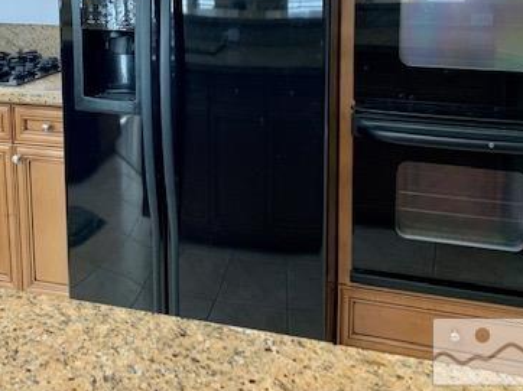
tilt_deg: -8.3
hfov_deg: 41.3
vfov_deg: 30.3
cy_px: 50
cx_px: 251
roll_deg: -0.6
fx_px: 695
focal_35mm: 46
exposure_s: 1/60
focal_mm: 4.25
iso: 125
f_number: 1.8
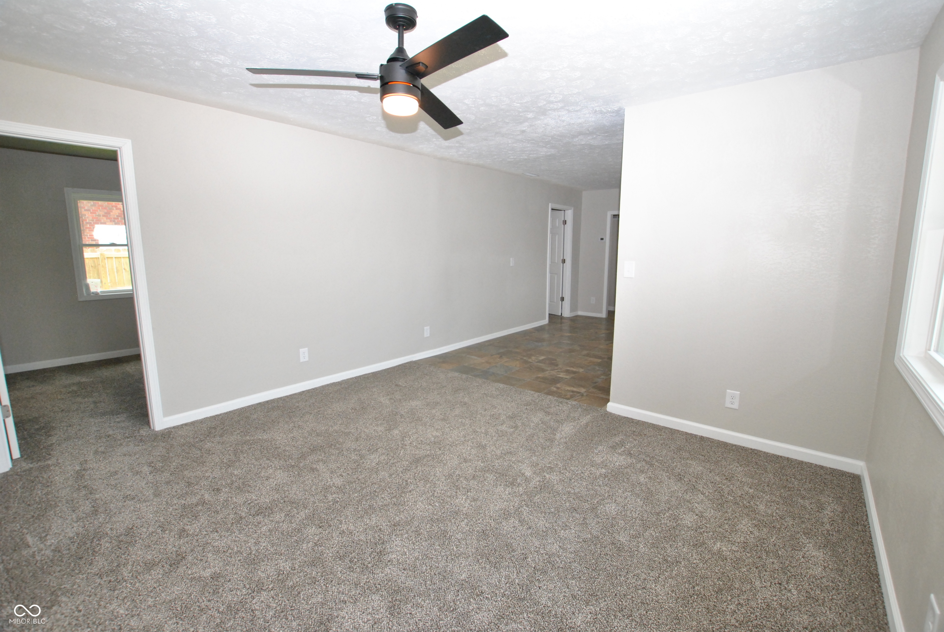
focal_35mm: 15
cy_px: 316
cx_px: 472
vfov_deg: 77.5
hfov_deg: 100.3
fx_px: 394
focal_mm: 10
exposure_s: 1/80
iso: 800
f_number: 7.1
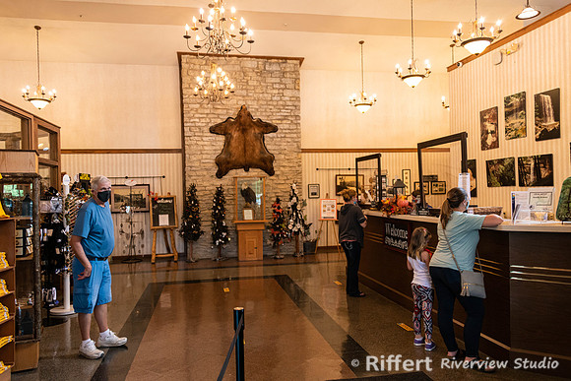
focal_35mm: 28
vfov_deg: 46.4
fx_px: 444
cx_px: 286
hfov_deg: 65.5
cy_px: 190
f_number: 3.5
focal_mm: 28
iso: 1800
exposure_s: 1/125
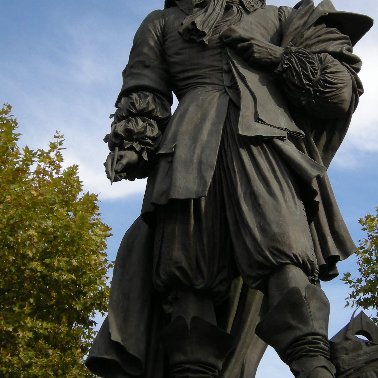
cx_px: 215
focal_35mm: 102
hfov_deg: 17.1
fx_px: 1260
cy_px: 156
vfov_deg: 17.0
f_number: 4.1
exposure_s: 1/327
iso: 64
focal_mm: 10.1
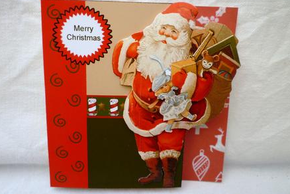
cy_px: 92
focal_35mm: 31
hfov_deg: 60.3
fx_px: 250
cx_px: 146
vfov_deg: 42.3
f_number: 3.3
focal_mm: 5.2
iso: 80
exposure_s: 1/80
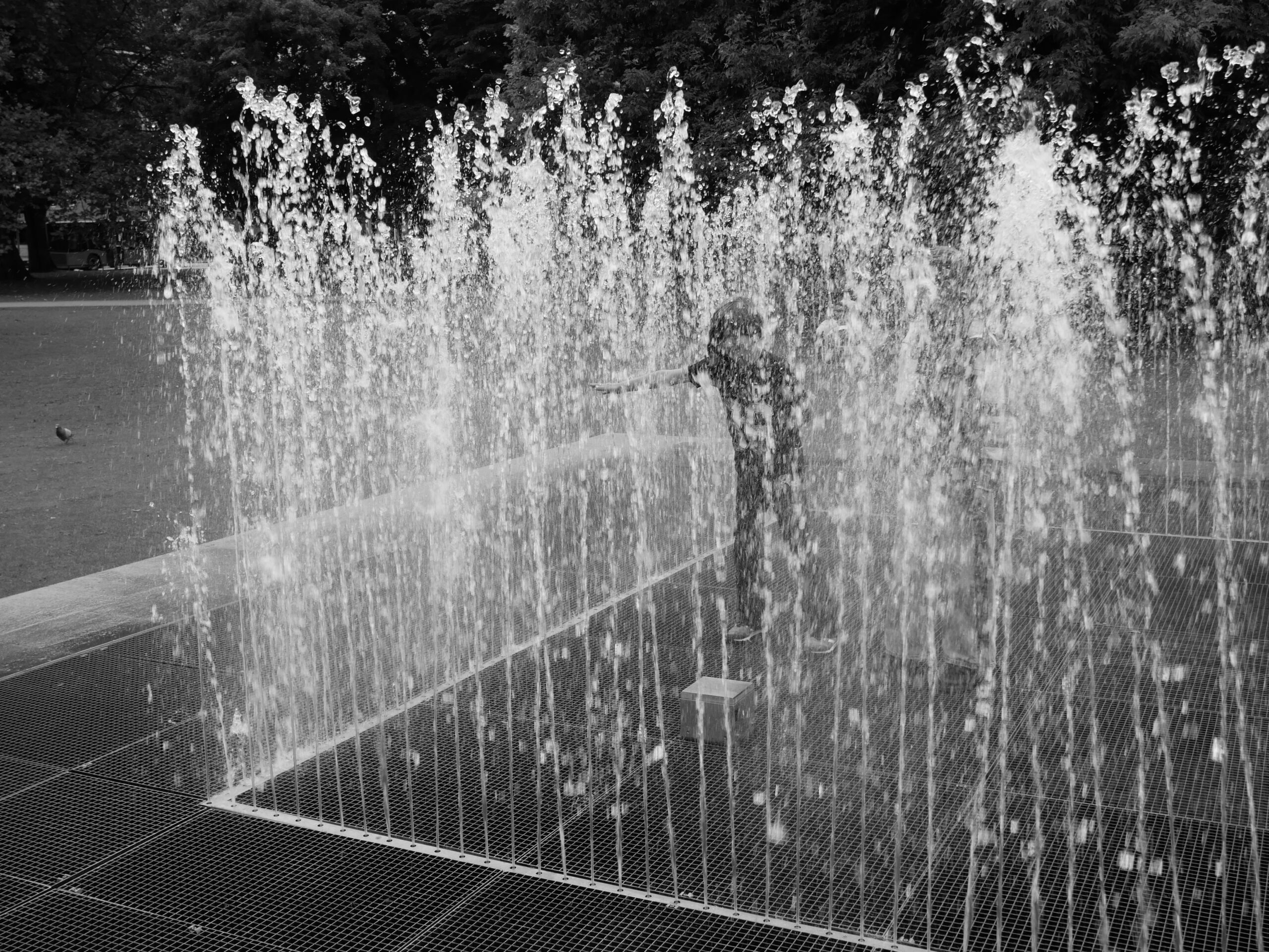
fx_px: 1467
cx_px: 634
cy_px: 476
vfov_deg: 36.0
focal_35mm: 40
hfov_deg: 46.8
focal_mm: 20
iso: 200
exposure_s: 1/160
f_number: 5.6
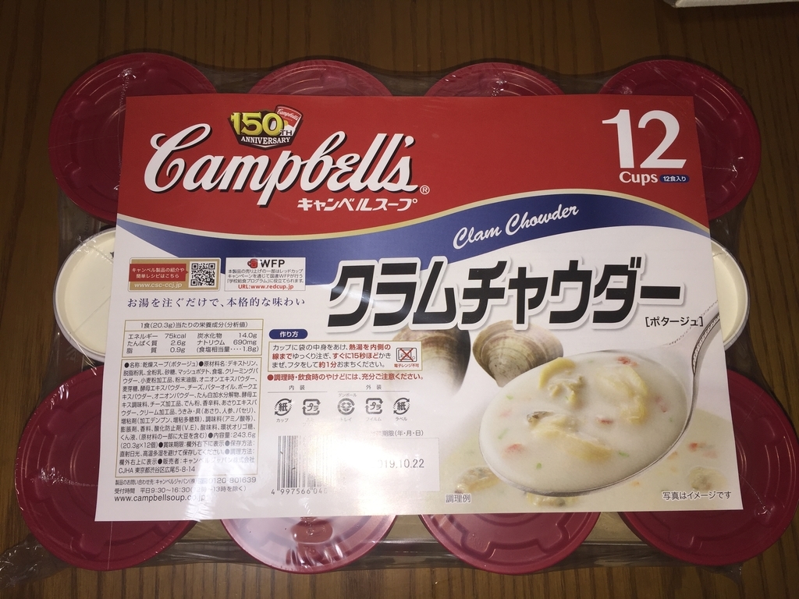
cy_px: 300
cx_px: 400
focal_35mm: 29
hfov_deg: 61.7
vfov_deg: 48.2
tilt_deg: -77.8
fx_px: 669
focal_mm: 4.15
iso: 32
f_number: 2.2
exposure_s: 1/85
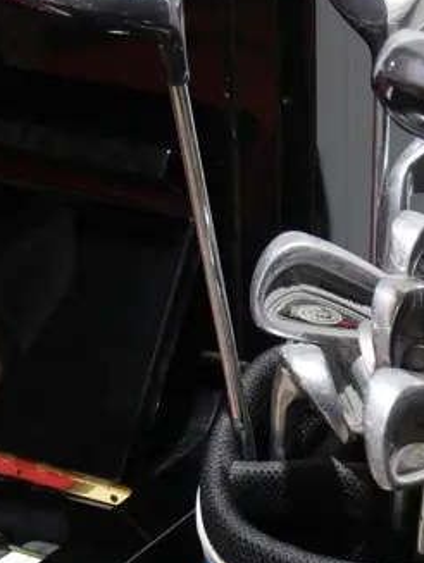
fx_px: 1940
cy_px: 692
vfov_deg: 15.8
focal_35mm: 119
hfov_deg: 12.3
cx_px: 459
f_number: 4.1
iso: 500
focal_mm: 19
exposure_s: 1/60
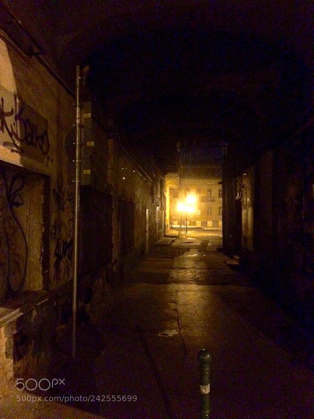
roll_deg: -0.8
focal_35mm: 33
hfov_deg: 42.9
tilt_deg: +4.6
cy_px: 210
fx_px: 399
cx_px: 157
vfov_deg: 55.4
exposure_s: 1/15
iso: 3200
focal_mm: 4.12
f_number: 2.4
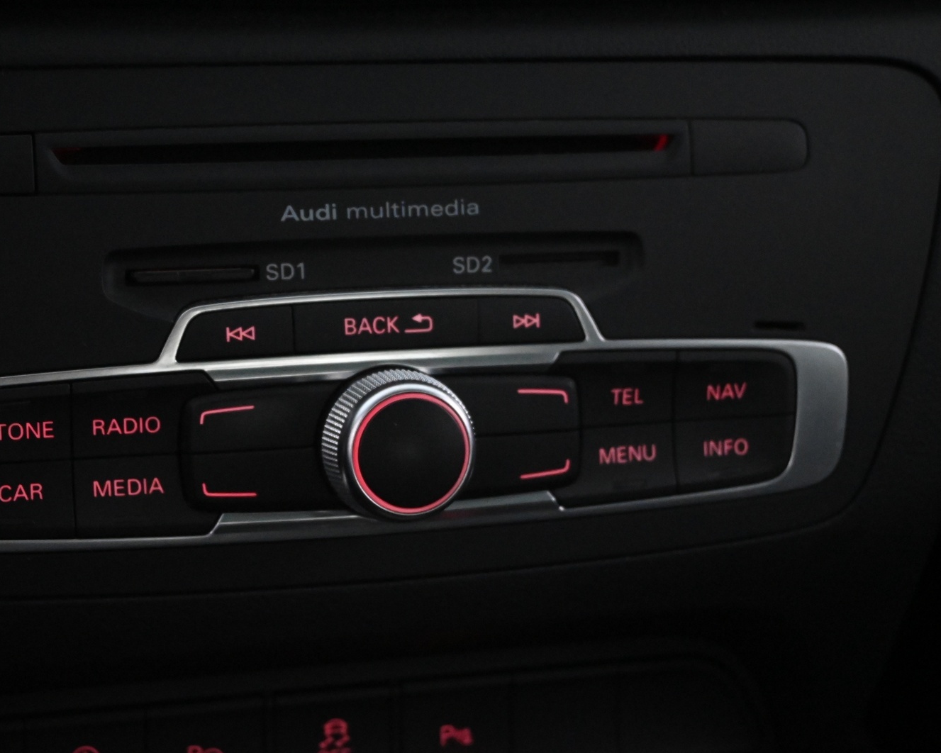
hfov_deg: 29.7
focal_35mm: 64
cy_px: 372
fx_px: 1771
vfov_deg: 24.0
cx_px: 369
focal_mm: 37
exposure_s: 1/60
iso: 7200
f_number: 5.3
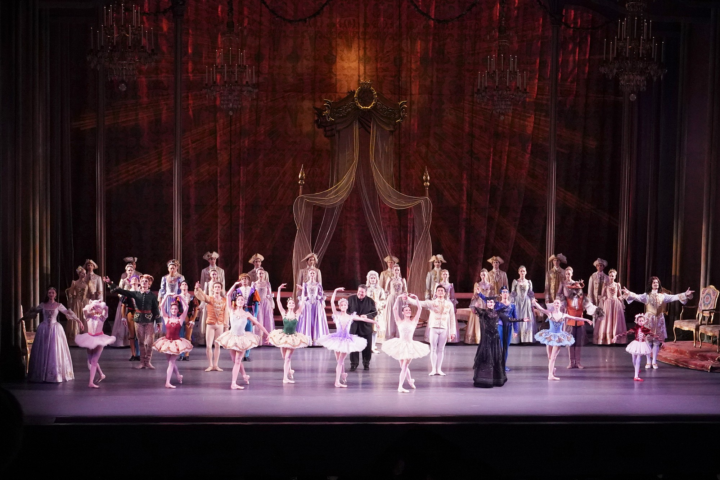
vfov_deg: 34.2
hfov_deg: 49.5
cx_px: 360
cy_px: 240
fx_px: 780
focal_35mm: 39
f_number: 10
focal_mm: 39
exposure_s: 1/100
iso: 4000
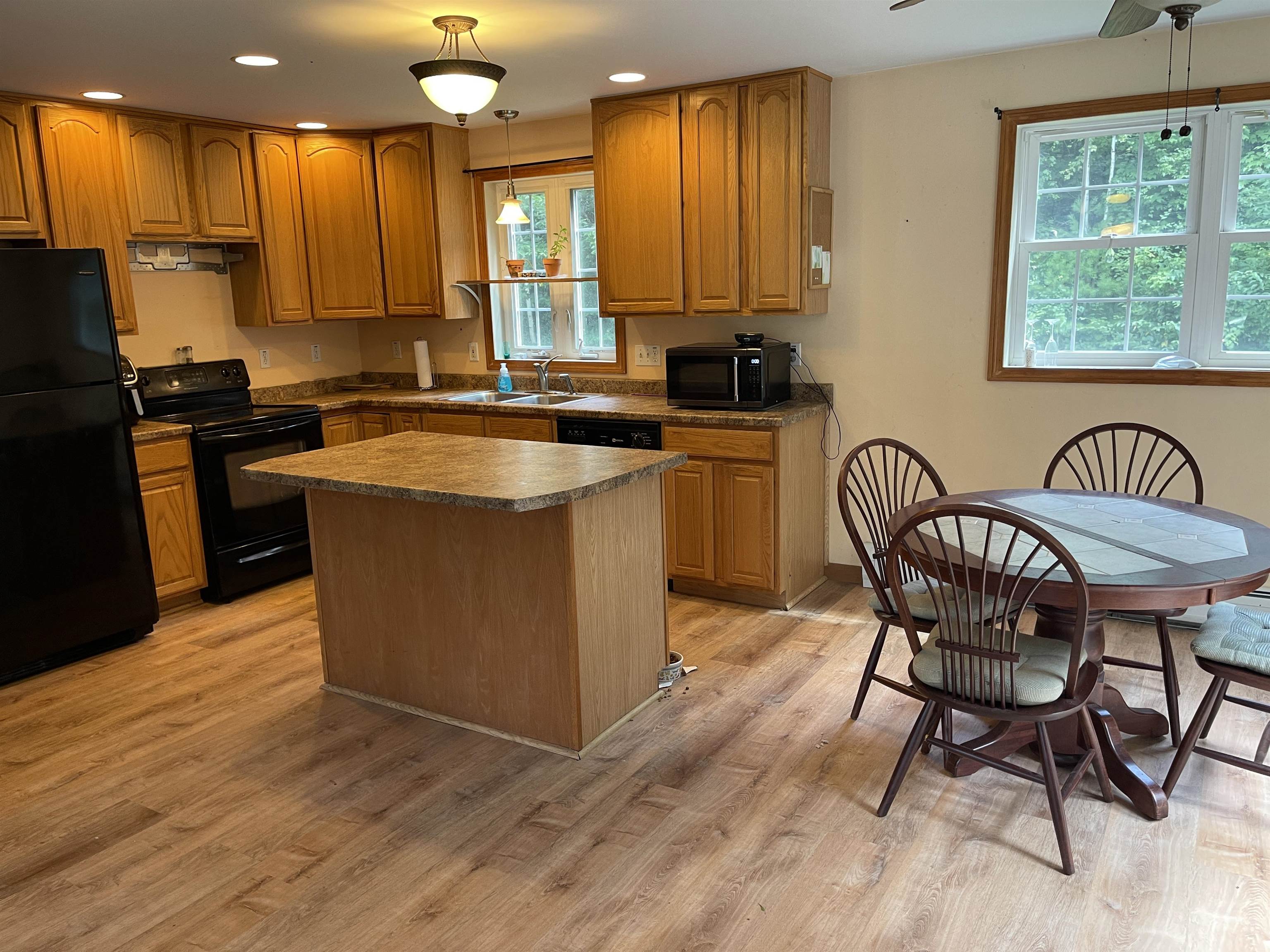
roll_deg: +2.0
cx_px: 635
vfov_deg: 54.9
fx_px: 917
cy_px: 476
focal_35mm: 25
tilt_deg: -11.9
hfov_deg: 69.4
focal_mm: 5.1
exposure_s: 1/60
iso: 125
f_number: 1.6
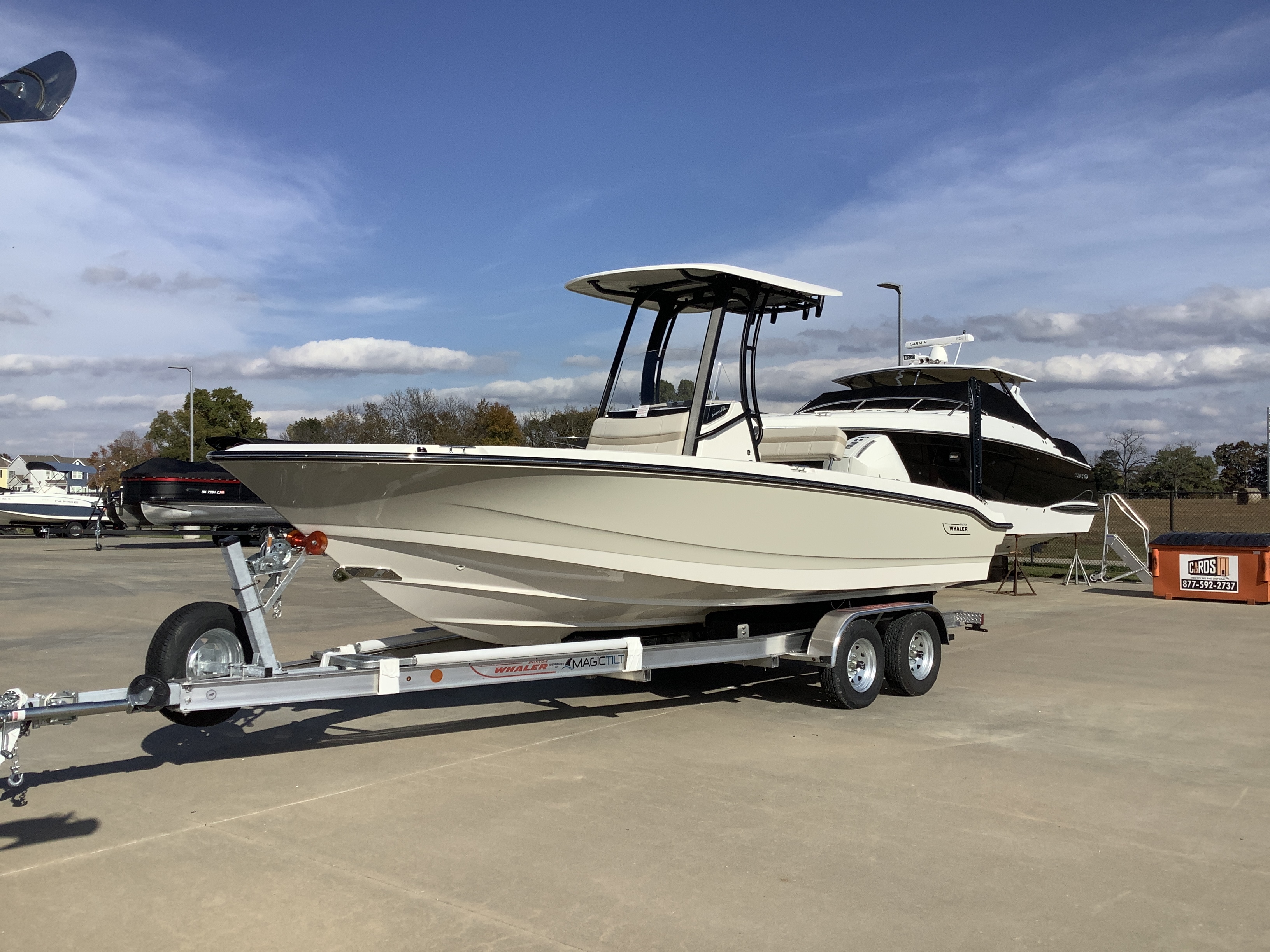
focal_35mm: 31
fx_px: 1137
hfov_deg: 58.4
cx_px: 635
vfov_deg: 45.4
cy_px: 476
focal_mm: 3.3
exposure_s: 1/2915
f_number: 2.4
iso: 25
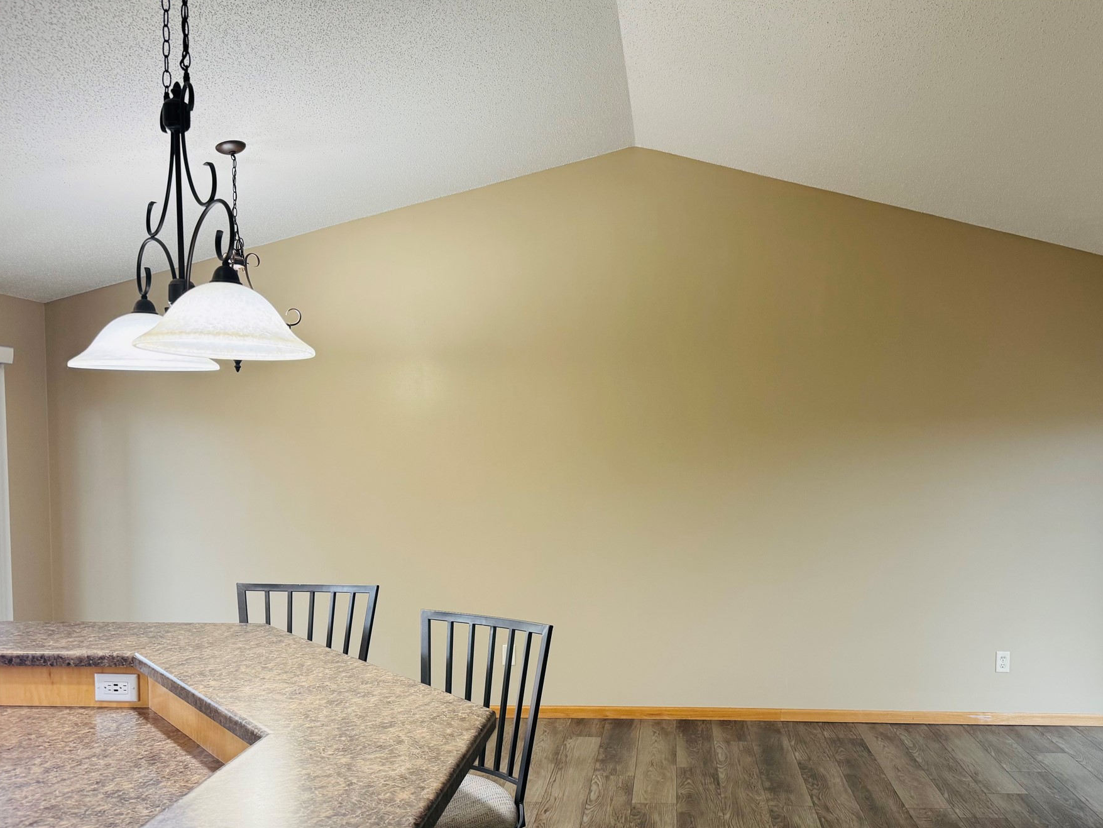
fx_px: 892
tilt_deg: -3.1
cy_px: 477
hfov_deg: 63.1
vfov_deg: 49.6
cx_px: 637
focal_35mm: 28
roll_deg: -0.1
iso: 125
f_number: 1.78
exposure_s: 1/60
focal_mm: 6.76
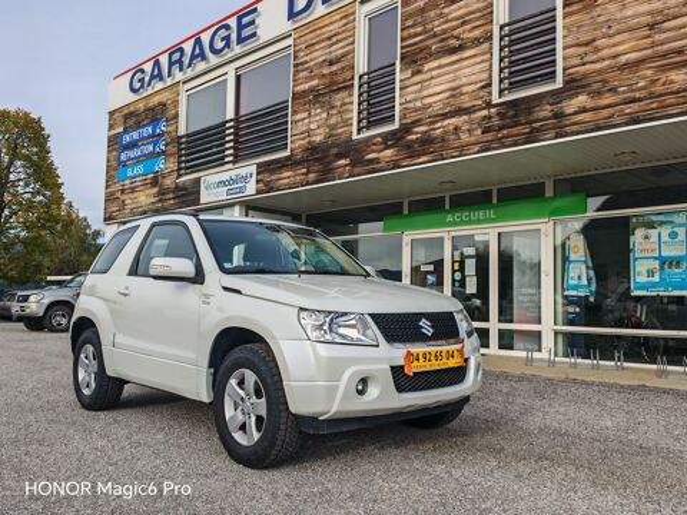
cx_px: 344
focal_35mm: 31
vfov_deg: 45.4
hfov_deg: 58.4
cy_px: 258
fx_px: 615
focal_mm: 6.83
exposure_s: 1/600
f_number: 2
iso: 50
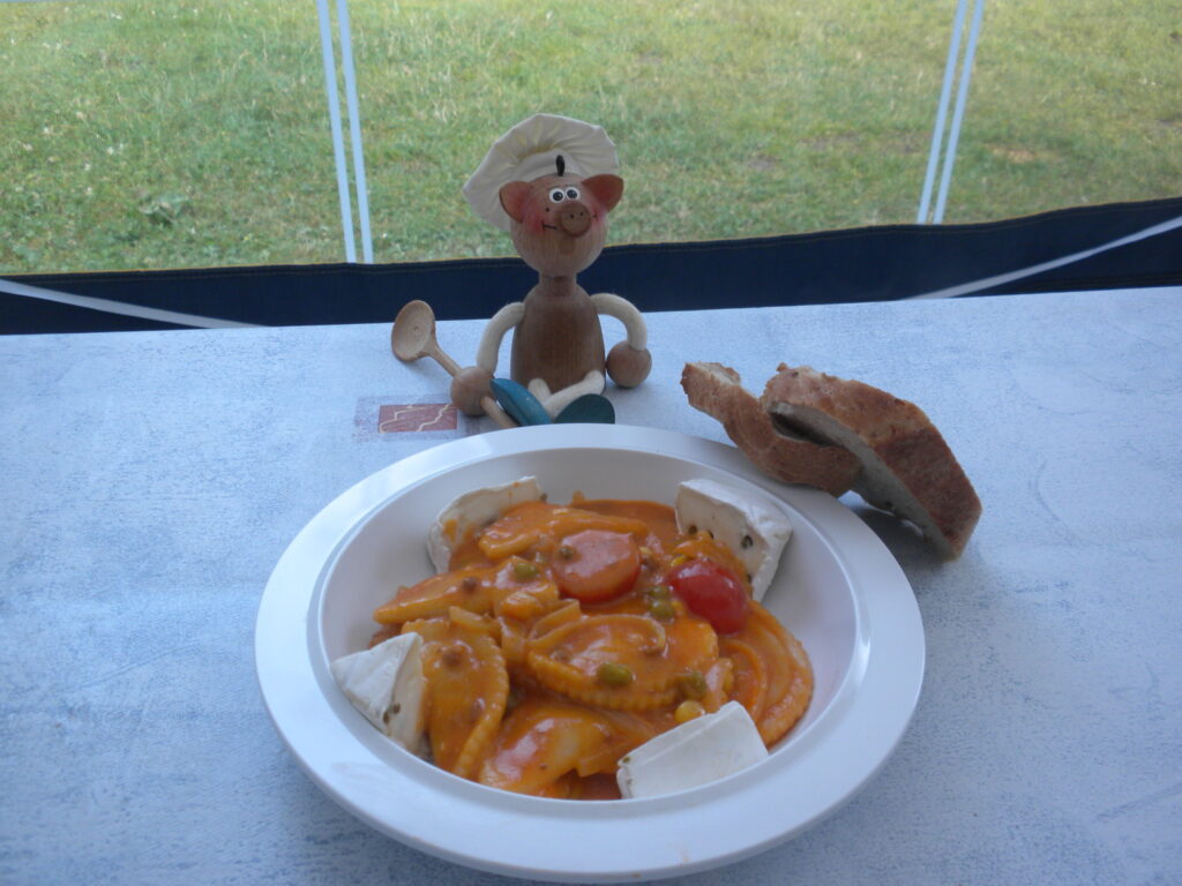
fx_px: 1263
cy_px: 443
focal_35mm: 37
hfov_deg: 50.1
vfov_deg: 38.7
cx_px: 591
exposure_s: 1/54.8
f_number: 3.5
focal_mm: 6.6
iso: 113
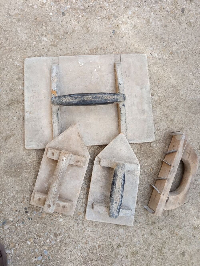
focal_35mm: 24
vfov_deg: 71.6
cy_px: 133
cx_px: 100
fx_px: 185
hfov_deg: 56.8
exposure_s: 1/170
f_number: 1.7
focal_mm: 5.24
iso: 51
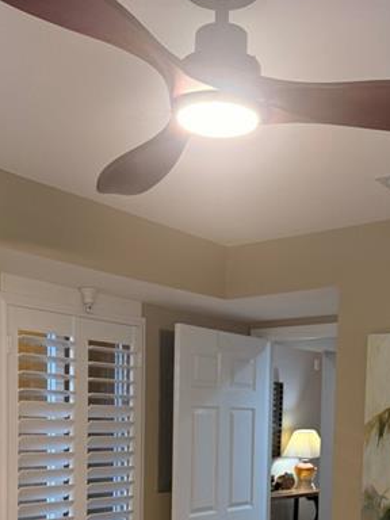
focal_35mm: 48
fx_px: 721
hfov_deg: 30.3
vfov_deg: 37.4
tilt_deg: -1.9
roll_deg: -1.1
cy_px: 455
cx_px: 191
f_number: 1.78
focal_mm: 6.76
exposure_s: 1/60
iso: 125
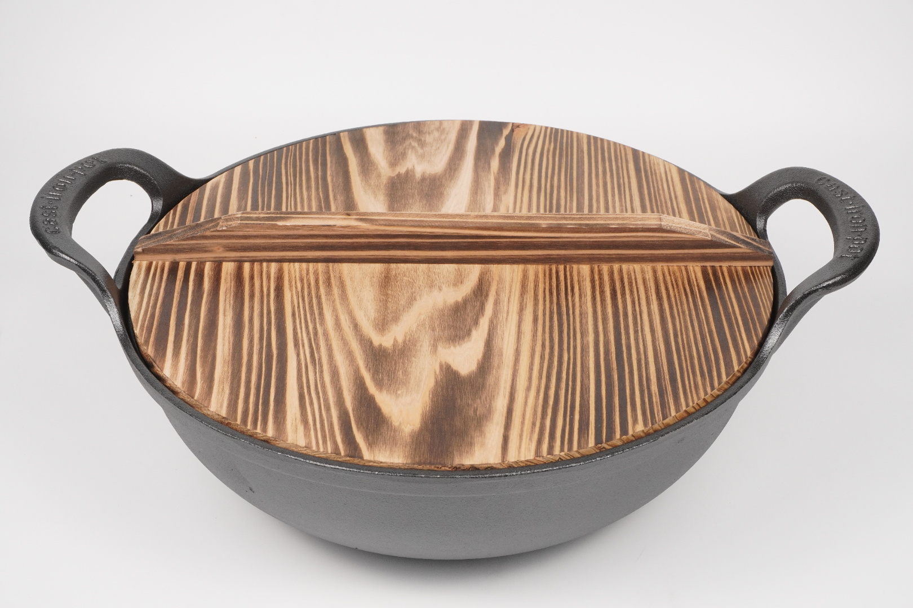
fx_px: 1255
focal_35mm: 50
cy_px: 304
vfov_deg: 27.3
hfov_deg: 40.0
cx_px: 456
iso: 500
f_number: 13
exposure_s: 1/50
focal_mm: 33
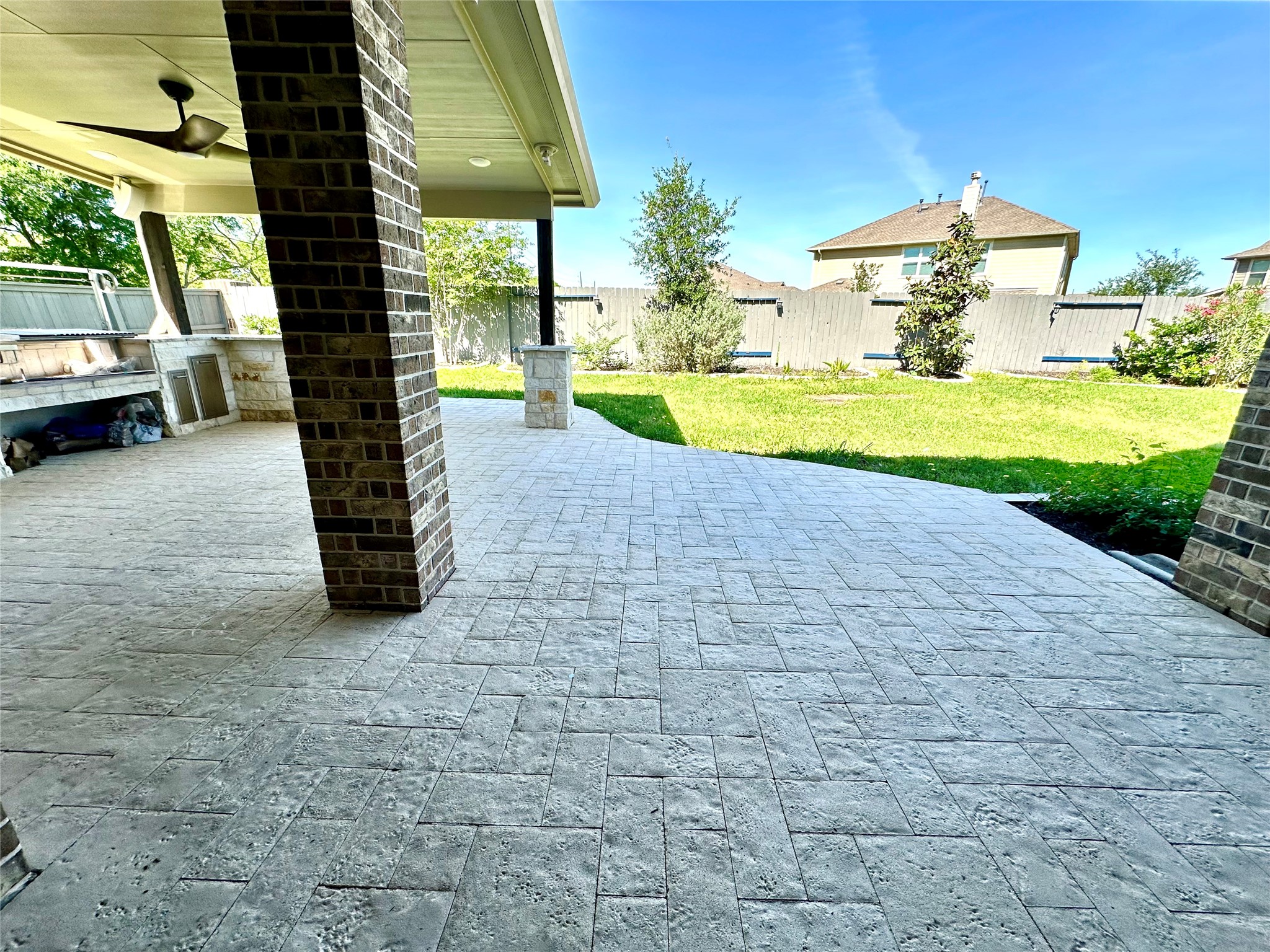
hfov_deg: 102.1
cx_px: 635
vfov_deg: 85.7
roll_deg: -1.0
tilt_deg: -17.5
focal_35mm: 14
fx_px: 514
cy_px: 476
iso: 40
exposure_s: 1/626
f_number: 2.2
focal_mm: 2.22
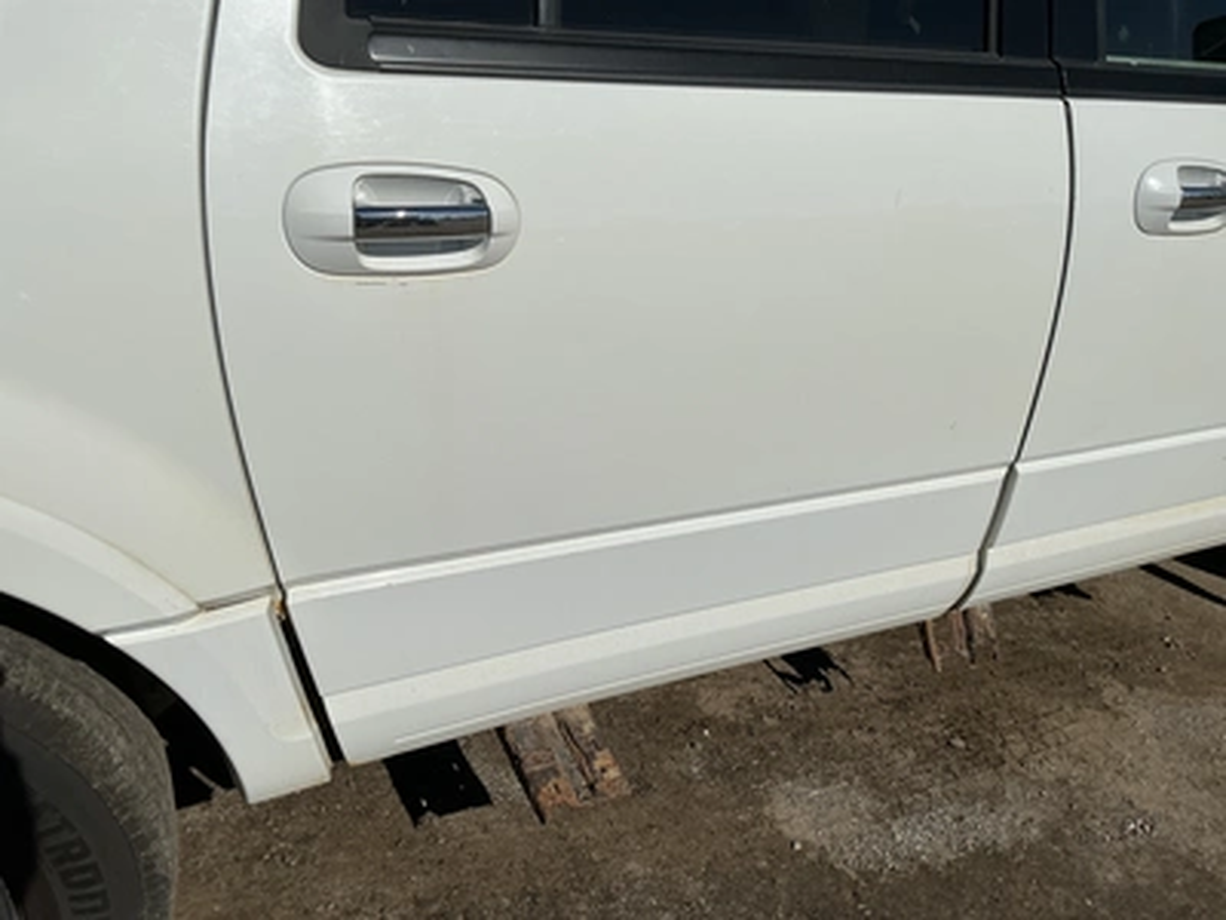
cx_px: 613
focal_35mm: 28
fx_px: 992
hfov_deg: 63.4
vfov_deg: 49.7
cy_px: 460
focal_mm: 3
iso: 25
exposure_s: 1/8621
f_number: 1.8
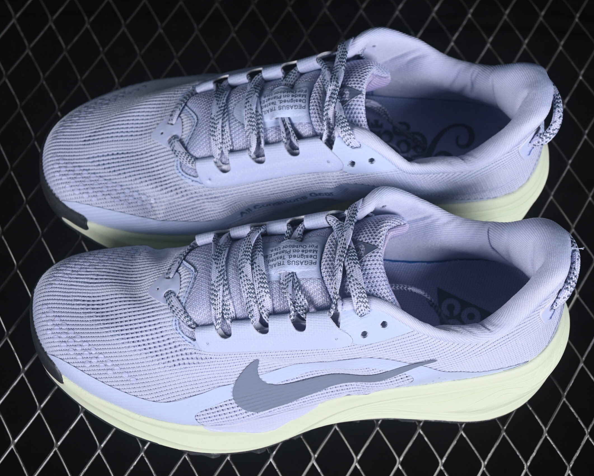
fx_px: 1494
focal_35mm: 85
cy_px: 239
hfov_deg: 22.5
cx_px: 309
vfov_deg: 18.1
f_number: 7.1
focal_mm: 50
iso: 160
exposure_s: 1/80
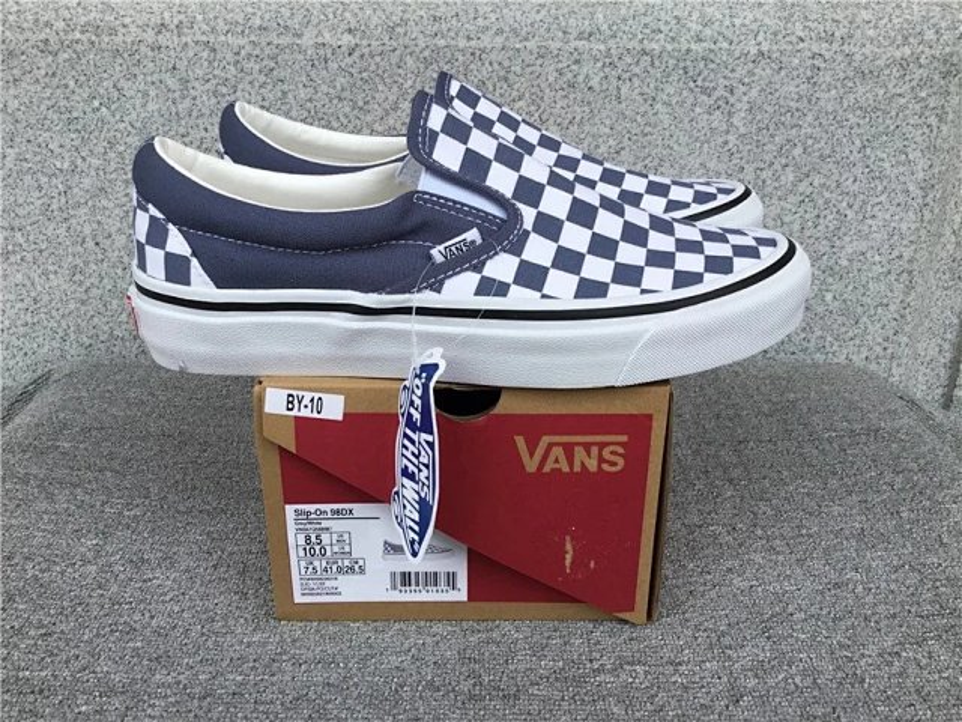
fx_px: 862
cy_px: 361
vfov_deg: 45.4
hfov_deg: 58.4
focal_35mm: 31
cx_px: 481
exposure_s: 1/488
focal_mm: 3.3
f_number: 2.4
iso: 25
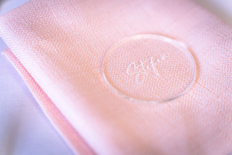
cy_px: 78
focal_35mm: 75
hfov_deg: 27.0
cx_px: 116
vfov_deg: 18.2
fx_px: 483
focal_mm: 75
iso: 1250
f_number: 2.8
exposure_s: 1/250
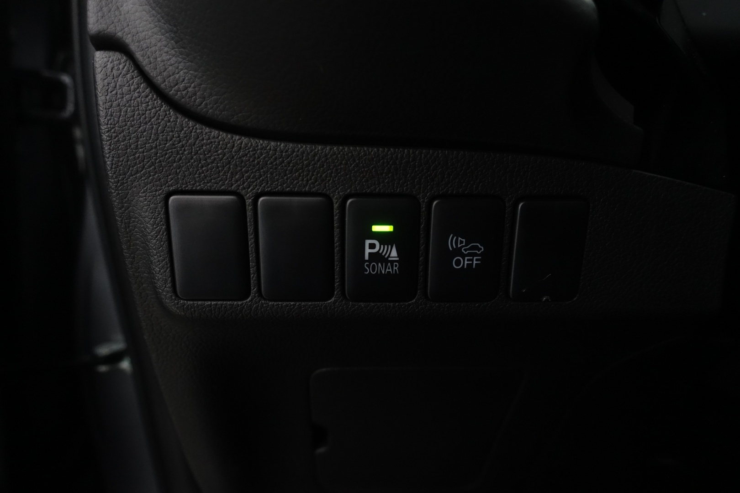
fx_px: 493
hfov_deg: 73.7
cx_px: 370
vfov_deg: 53.1
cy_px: 246
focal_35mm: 24
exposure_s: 1/30
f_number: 2.5
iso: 1000
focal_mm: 8.8
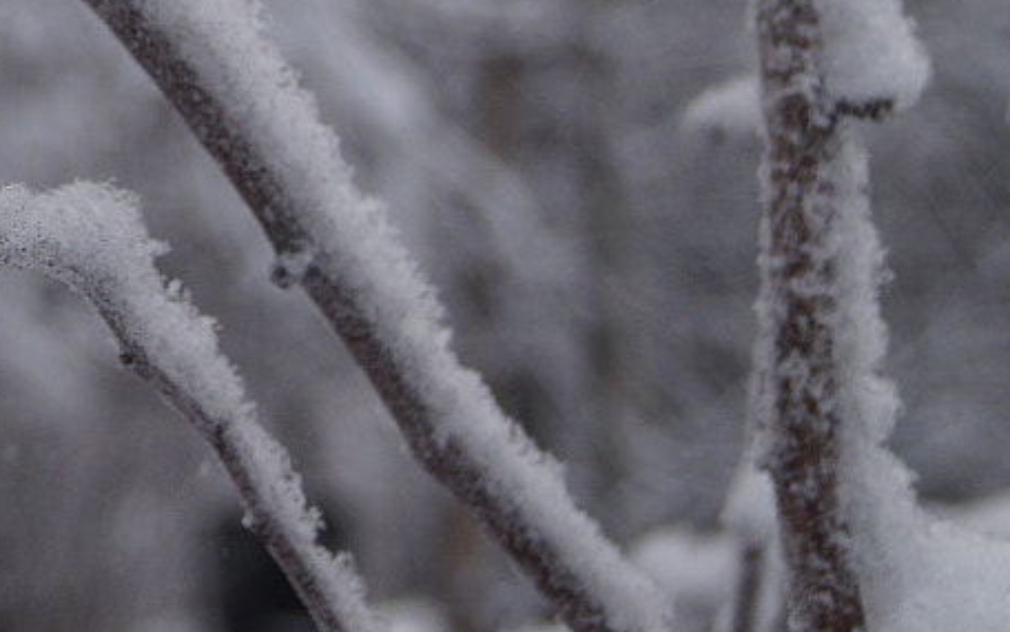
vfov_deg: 8.7
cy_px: 12
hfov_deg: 13.6
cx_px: -135
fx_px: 4129
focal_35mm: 150
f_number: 4.5
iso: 160
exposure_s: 1/160
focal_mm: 28
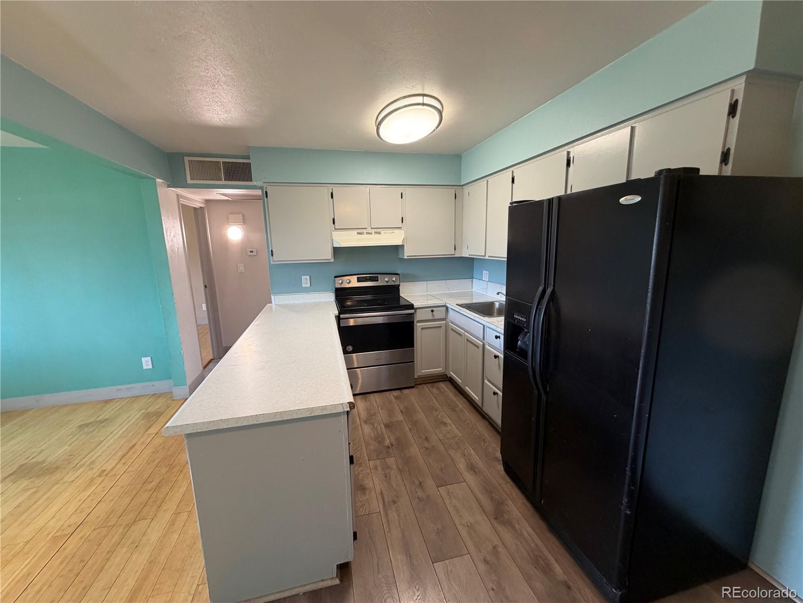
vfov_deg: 85.7
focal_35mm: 14
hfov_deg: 102.1
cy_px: 302
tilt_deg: -12.3
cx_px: 402
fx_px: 325
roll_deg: +1.3
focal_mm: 2.22
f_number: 2.2
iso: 200
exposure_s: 1/60
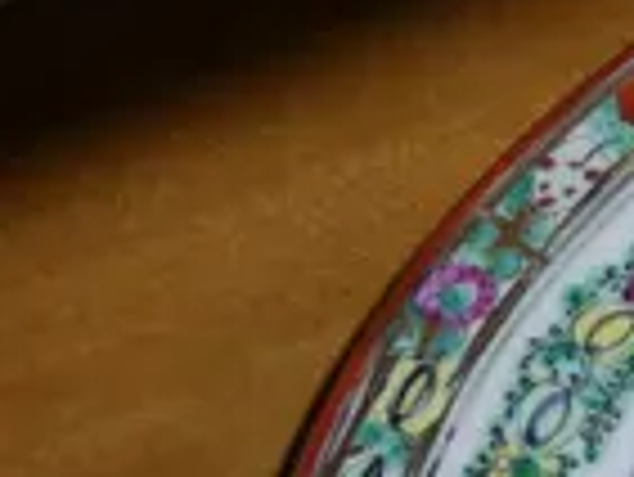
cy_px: 232
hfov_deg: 4.8
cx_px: 2293
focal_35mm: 378
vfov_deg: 3.9
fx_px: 6929
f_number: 5.3
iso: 500
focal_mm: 26
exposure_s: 1/60
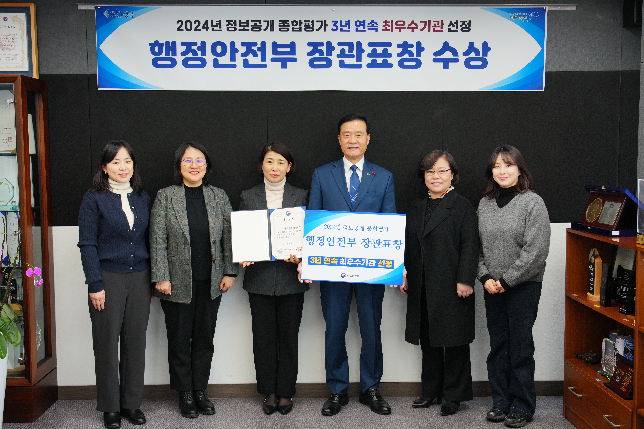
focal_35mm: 40
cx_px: 322
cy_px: 214
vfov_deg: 33.4
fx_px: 715
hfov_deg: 48.5
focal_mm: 40
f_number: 5
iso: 1600
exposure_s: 1/160
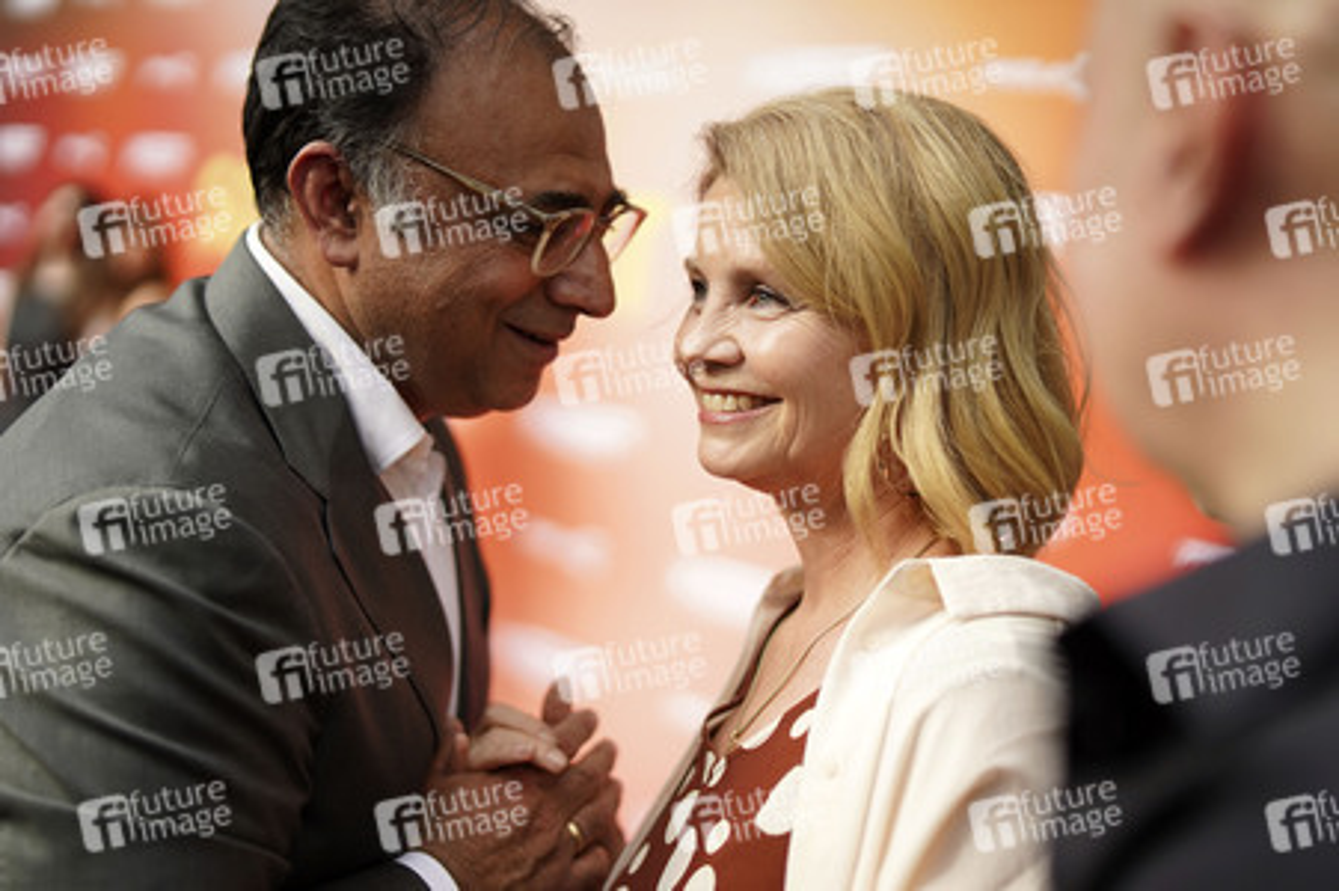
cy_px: 446
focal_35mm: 50
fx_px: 1858
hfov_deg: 39.6
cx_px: 670
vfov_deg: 27.0
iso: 320
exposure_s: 1/3200
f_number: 1.8
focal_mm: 50
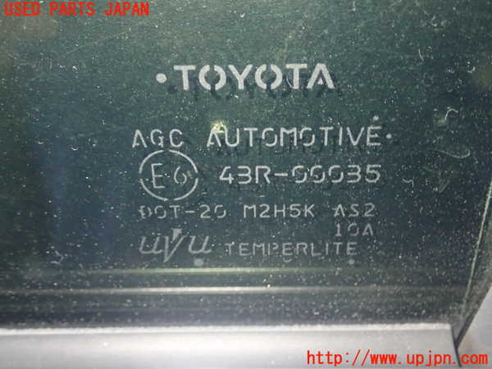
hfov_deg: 38.9
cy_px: 184
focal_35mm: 49
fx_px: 696
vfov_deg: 29.7
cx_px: 246
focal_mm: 8.99
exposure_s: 1/13
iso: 800
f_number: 3.2
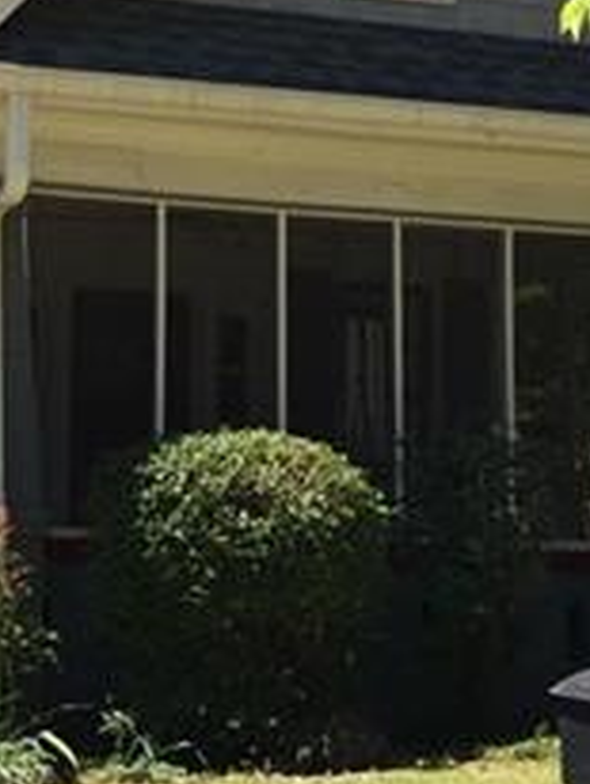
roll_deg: -1.2
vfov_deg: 18.1
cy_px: 186
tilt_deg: +8.4
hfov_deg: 13.3
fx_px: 2449
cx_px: -156
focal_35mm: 108
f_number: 2.2
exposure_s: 1/1014
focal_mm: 4.15
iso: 32
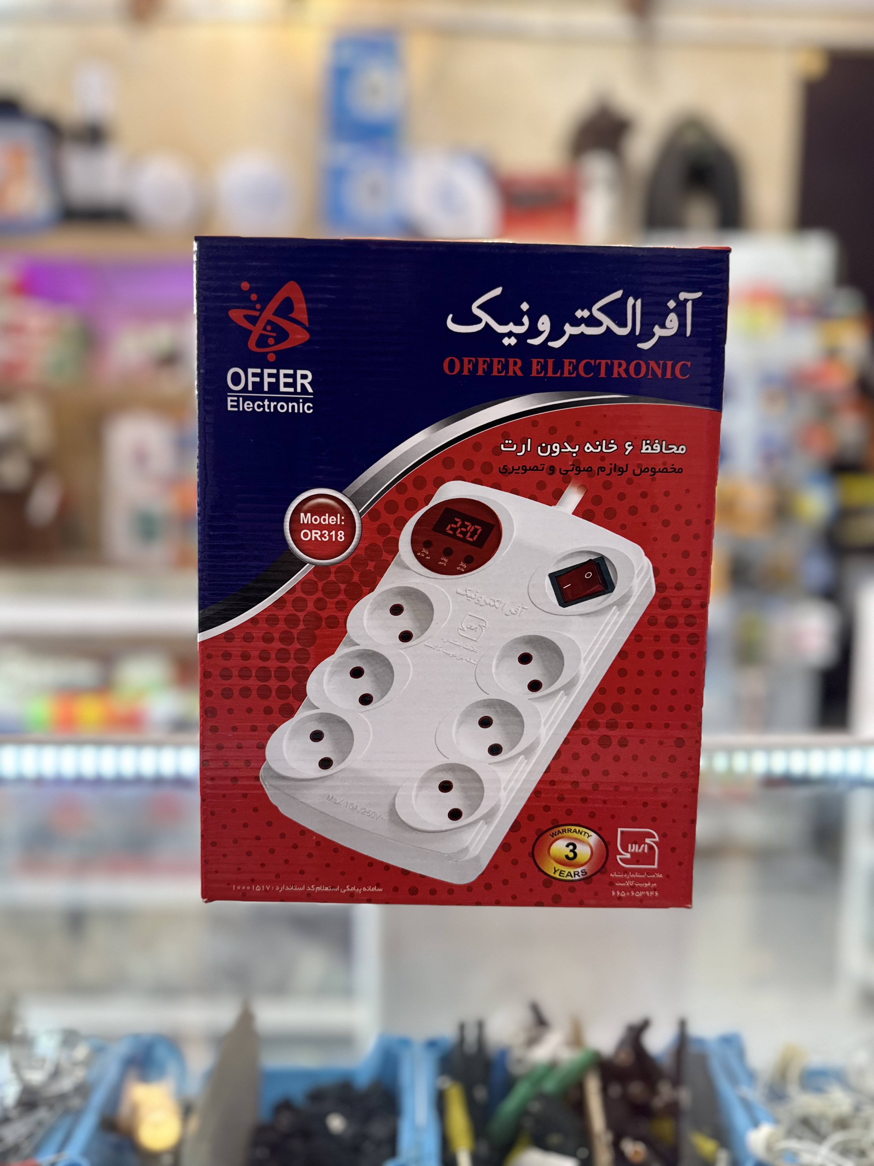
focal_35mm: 24
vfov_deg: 71.6
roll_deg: -0.6
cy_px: 583
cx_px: 437
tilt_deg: -6.7
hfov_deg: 56.8
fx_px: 808
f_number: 1.78
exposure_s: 1/100
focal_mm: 6.76
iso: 100
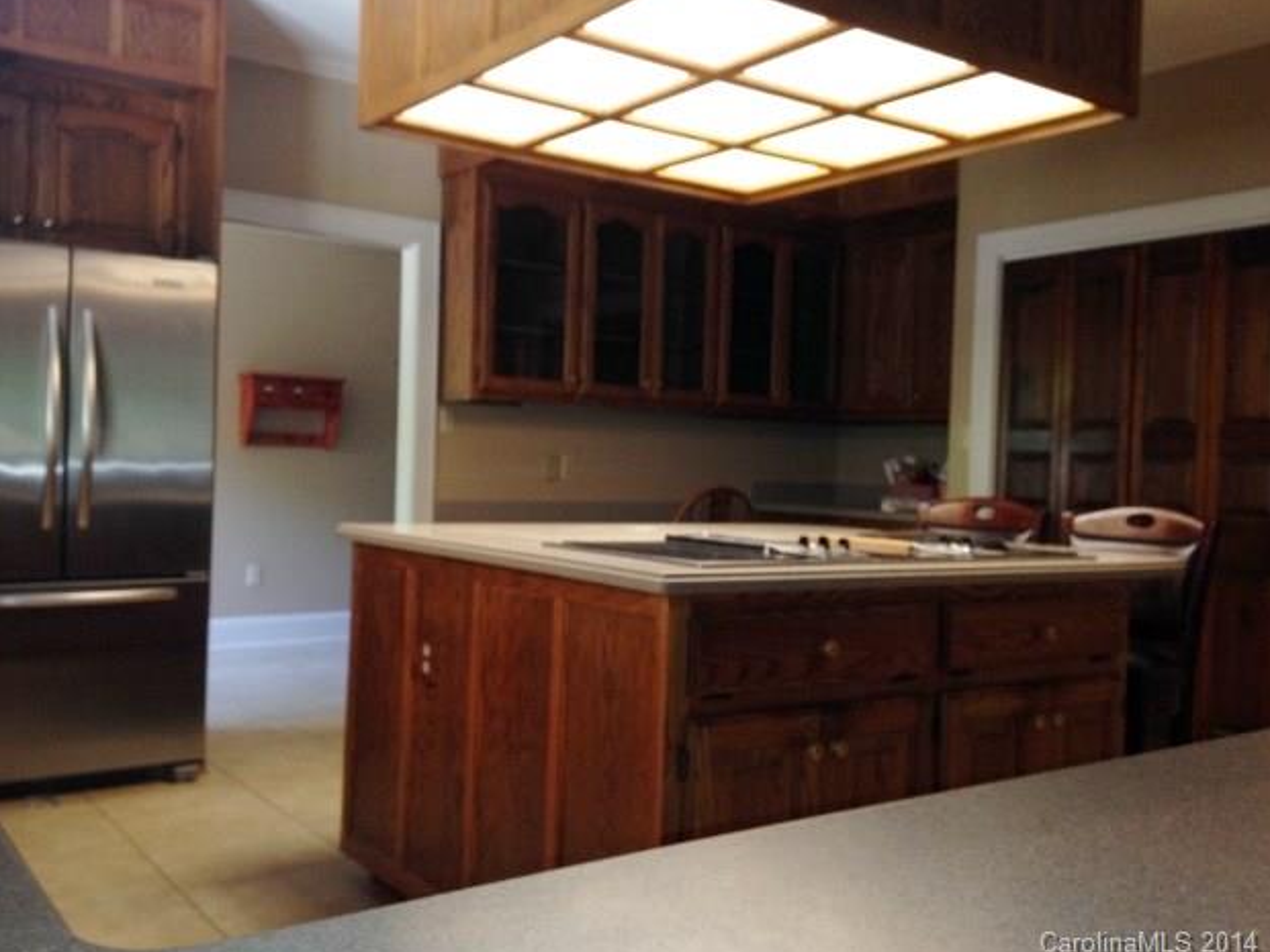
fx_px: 1248
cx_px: 620
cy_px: 472
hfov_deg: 53.9
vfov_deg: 41.8
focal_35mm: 34
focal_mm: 4.12
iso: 125
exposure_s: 1/20
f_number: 2.4
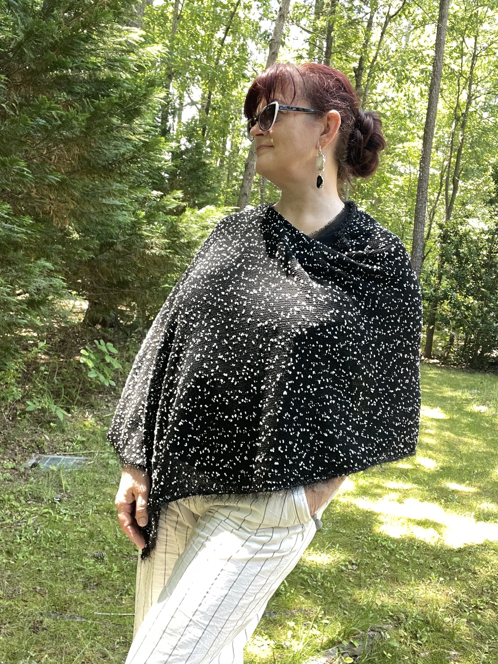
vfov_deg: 60.0
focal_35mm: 30
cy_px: 332
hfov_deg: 46.8
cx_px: 249
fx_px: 575
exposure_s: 1/82
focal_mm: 2.71
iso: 100
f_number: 2.2
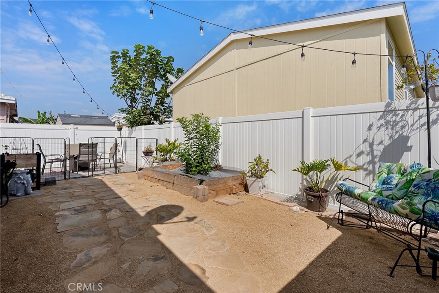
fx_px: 195
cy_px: 146
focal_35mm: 16
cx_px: 220
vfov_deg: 73.8
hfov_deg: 96.7
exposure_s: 1/320
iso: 320
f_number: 9
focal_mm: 16
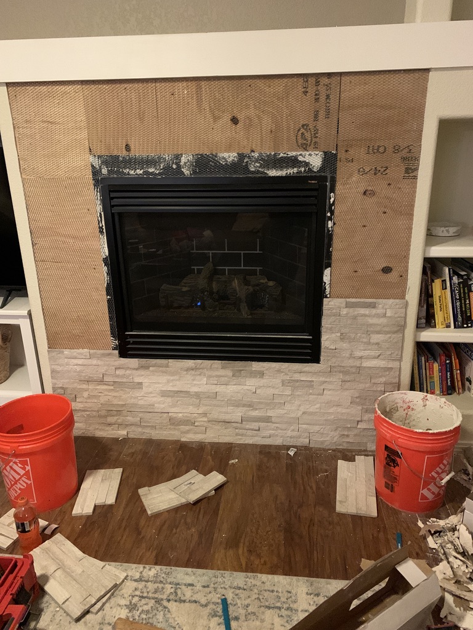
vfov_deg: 67.3
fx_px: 474
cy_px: 315
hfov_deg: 53.1
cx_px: 236
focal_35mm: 26
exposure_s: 1/24
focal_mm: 4.25
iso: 640
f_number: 1.8
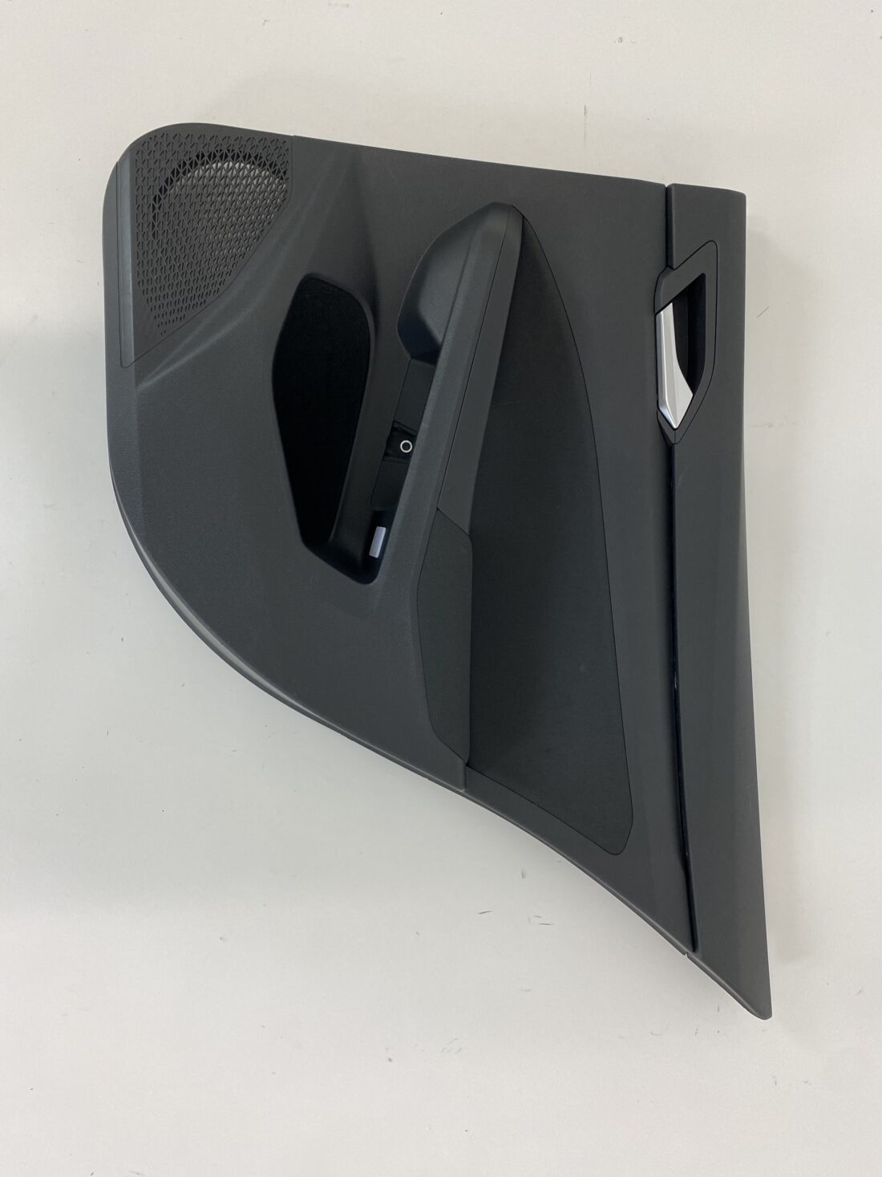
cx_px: 441
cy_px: 588
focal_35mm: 26
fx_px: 883
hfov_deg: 53.1
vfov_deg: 67.3
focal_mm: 4.25
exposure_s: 1/100
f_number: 1.8
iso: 100
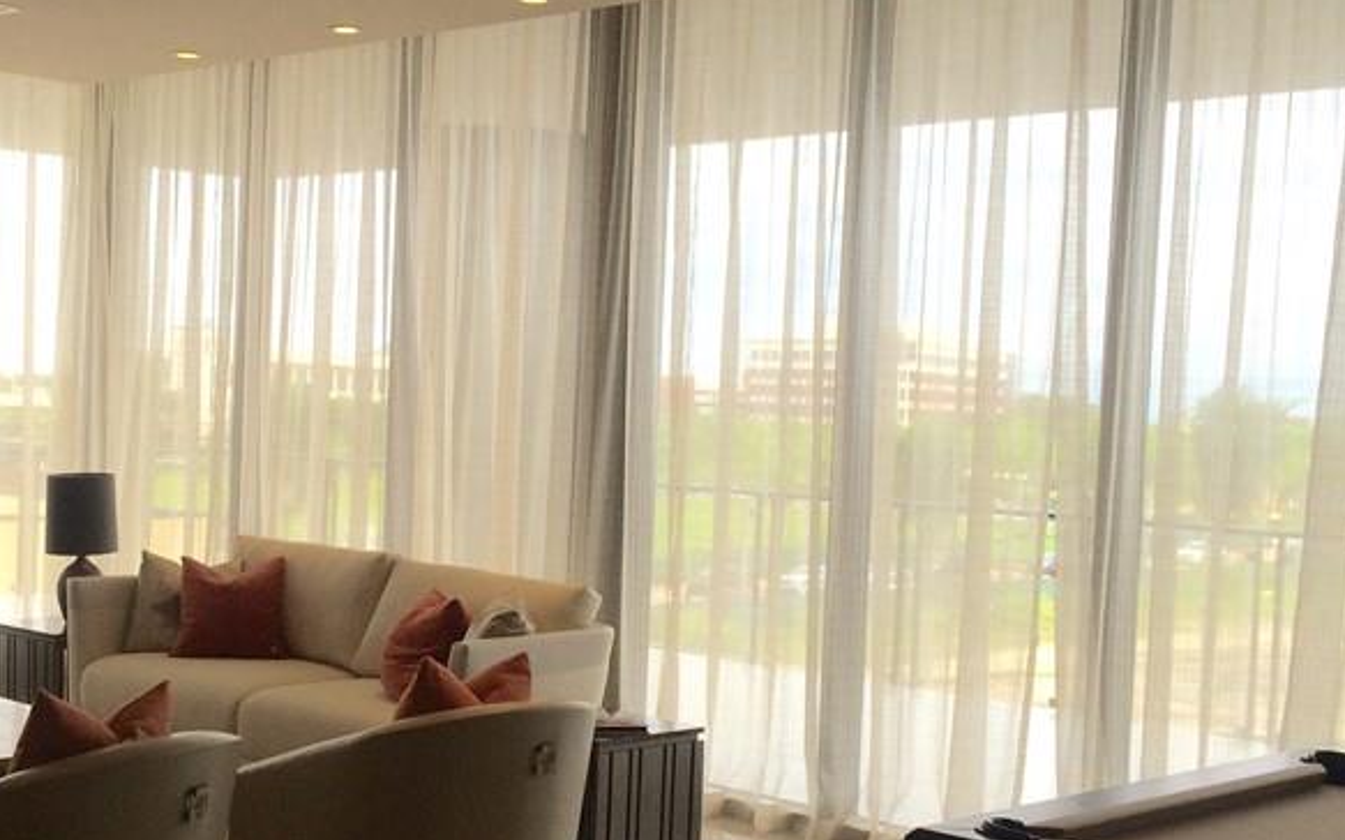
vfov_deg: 23.9
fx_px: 1979
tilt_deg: -4.1
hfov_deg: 37.3
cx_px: 510
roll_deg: -2.4
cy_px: 498
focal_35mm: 54
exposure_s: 1/124
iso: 32
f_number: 2.2
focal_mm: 4.15
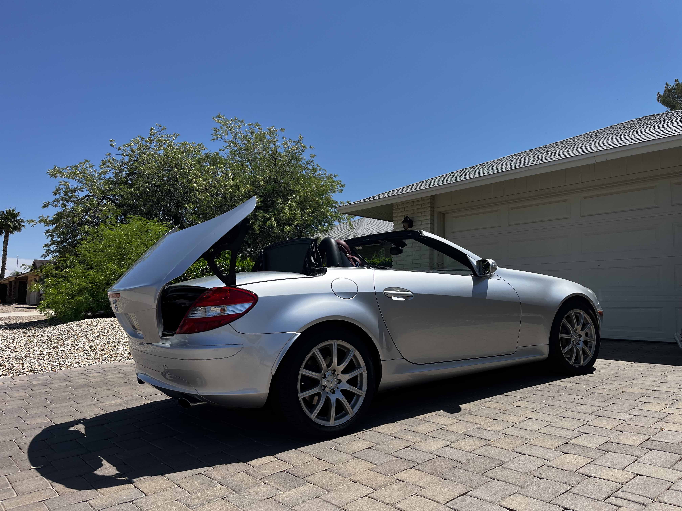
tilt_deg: +5.3
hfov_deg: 67.3
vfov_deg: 53.1
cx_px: 341
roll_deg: -1.8
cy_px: 256
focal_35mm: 26
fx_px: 512
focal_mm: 5.1
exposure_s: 1/3623
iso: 50
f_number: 1.6
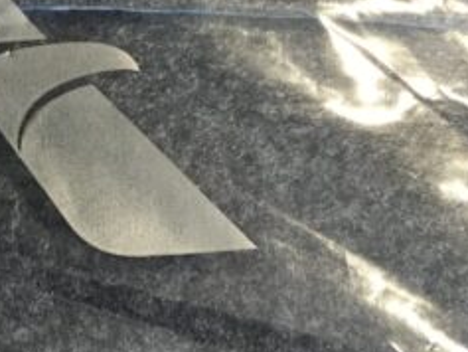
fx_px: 1272
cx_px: 38
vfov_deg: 15.7
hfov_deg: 20.4
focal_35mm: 94
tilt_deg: -60.4
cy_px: 237
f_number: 2.2
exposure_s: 1/30
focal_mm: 4.15
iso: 50
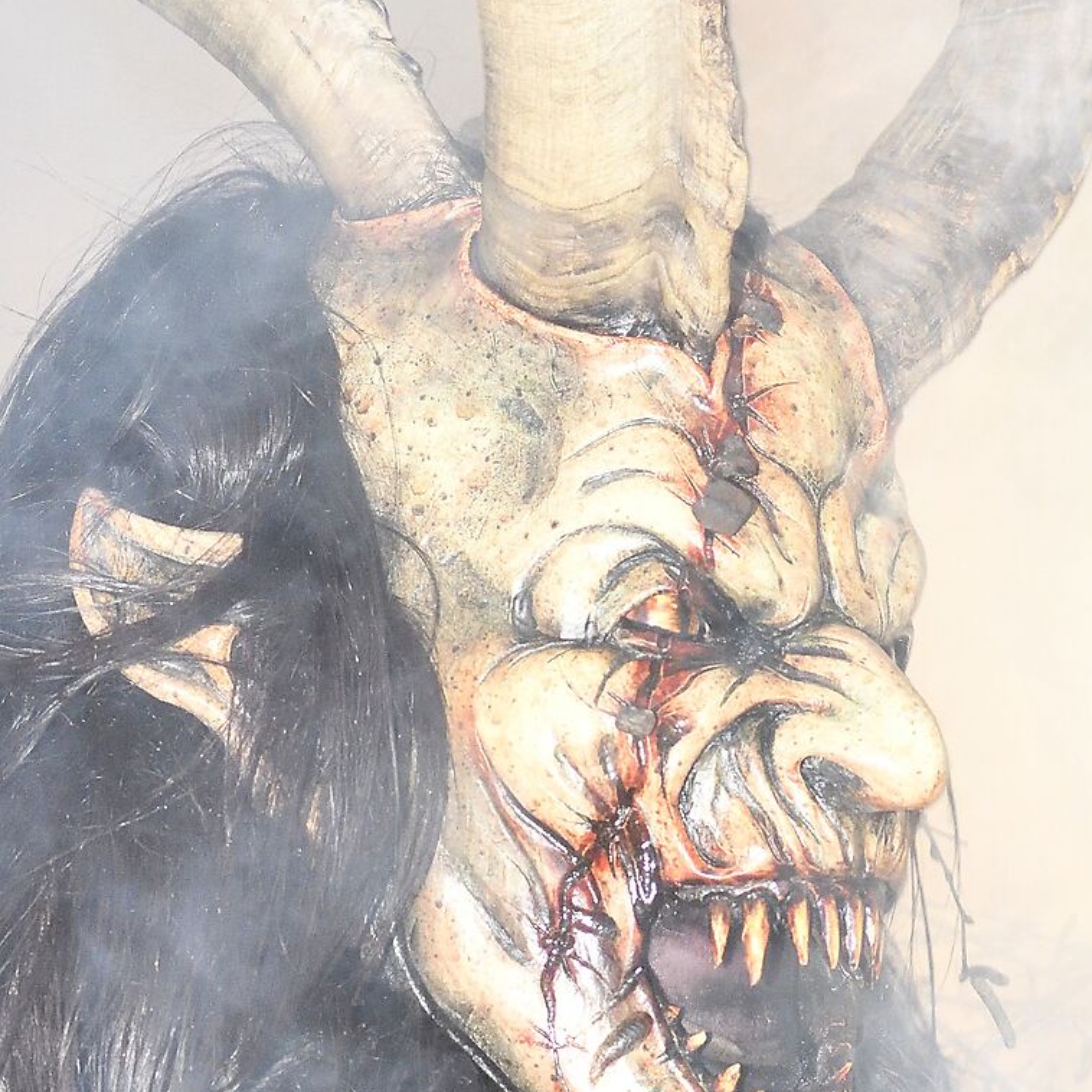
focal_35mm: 141
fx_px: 5045
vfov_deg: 12.3
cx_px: 438
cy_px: 821
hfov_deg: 12.3
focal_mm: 35
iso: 2000
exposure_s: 1/60
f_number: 5
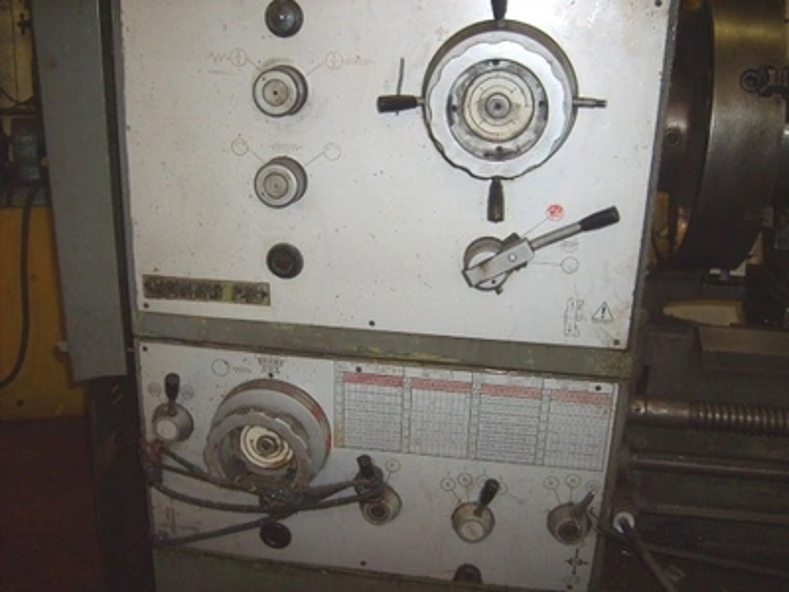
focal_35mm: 35
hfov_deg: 52.6
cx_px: 394
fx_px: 798
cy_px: 296
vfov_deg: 40.7
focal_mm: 5.8
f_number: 2.8
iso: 100
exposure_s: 1/45
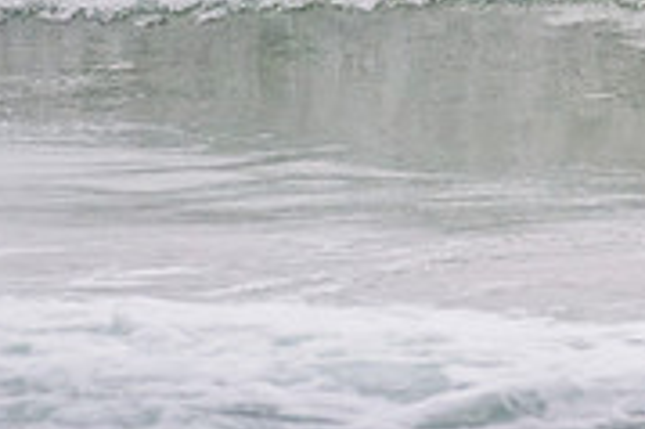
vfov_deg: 0.7
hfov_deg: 1.0
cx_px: 764
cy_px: -99
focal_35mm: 1992
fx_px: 35657
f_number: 5.6
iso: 1000
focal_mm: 500
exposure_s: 1/1000
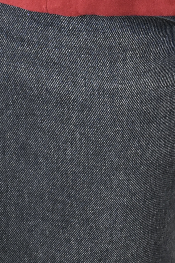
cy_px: -351
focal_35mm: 245
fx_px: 1786
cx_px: 233
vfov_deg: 7.8
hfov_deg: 5.6
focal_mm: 34
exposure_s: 1/50
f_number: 13
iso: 1600
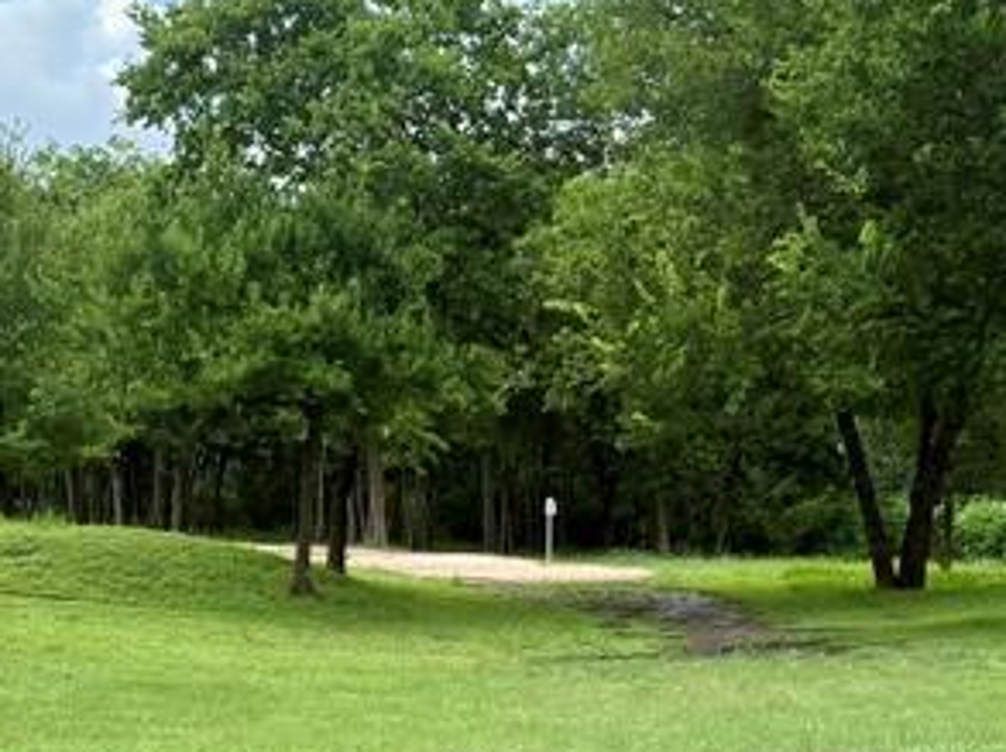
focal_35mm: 84
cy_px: 690
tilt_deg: -5.5
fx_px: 2438
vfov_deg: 17.3
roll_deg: +0.3
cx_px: 357
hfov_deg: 23.2
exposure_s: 1/2232
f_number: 1.78
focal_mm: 6.76
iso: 100
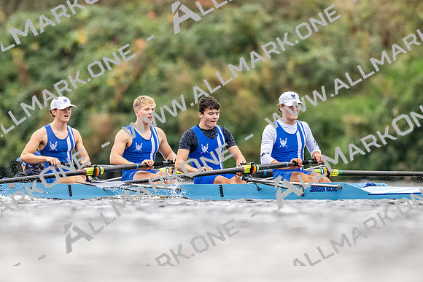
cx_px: 212
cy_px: 141
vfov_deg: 1.5
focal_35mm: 900
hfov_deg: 2.3
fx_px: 10569
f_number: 4
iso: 4500
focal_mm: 600
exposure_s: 1/2500
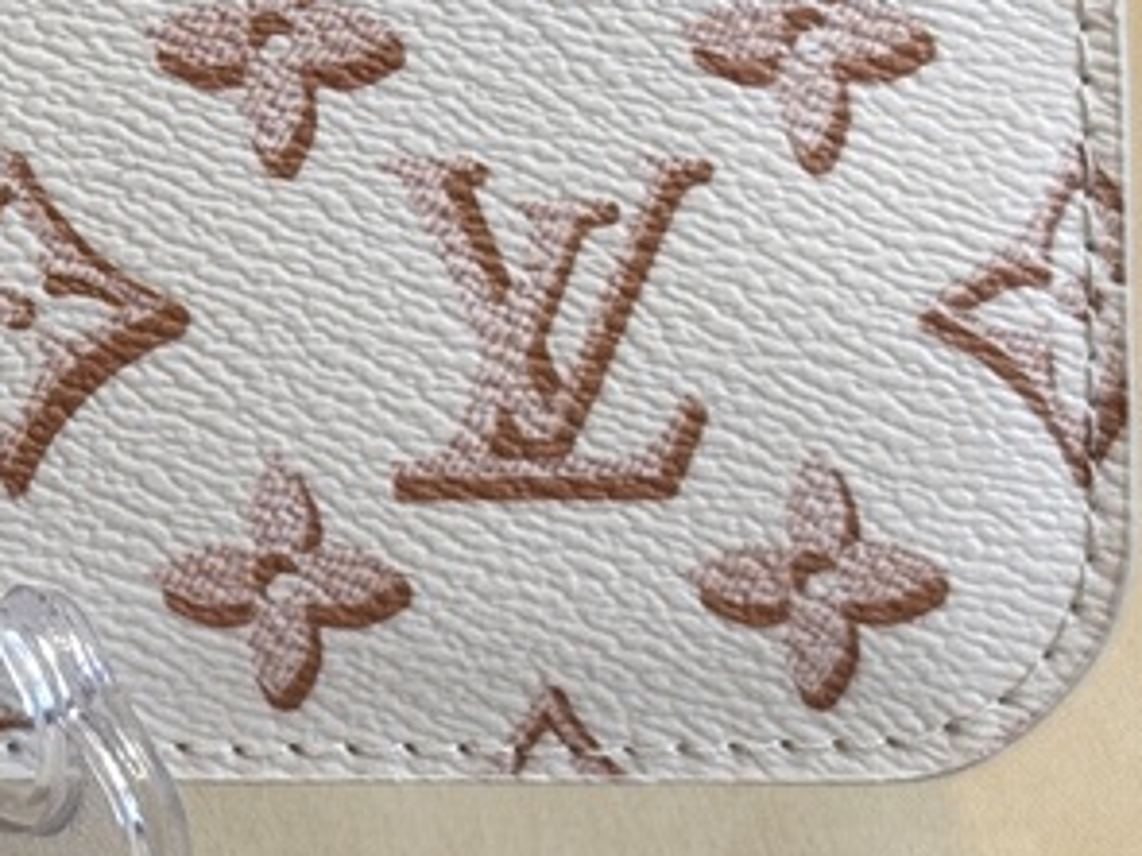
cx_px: -557
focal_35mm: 164
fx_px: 5408
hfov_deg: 11.6
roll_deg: +0.7
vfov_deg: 8.9
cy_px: -325
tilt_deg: -29.3
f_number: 1.78
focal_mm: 6.76
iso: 64
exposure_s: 1/50
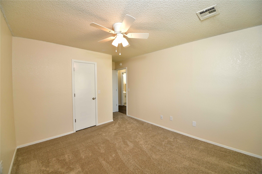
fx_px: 102
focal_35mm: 14
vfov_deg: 81.2
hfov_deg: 104.3
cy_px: 87
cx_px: 131
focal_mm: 14
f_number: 8
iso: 500
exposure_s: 1/25
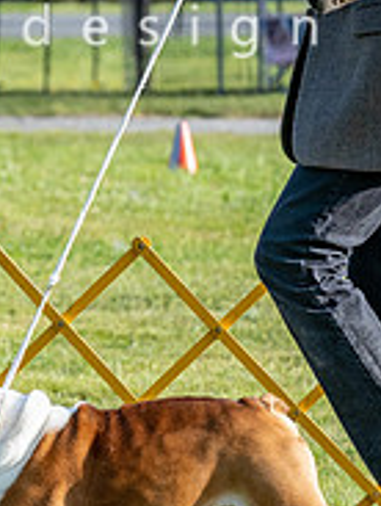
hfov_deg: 2.5
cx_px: -142
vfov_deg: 3.3
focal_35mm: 601
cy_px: 187
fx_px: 8789
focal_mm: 155
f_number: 6.3
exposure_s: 1/1250
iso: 640
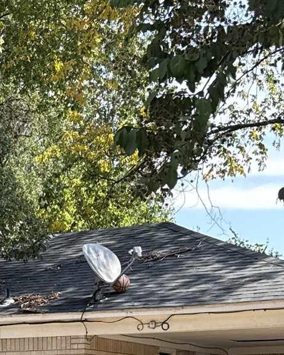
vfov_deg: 18.0
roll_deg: -0.2
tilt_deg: -5.8
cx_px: 46
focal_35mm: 95
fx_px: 997
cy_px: 534
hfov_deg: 16.1
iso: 100
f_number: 1.78
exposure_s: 1/1618
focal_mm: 6.76
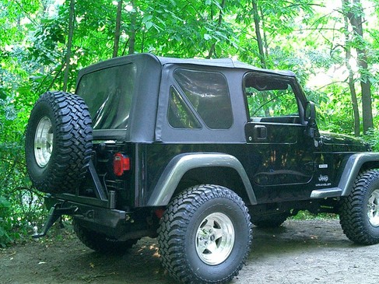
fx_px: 504
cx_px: 205
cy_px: 148
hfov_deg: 41.2
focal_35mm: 46
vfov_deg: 31.5
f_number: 4.2
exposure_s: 1/13
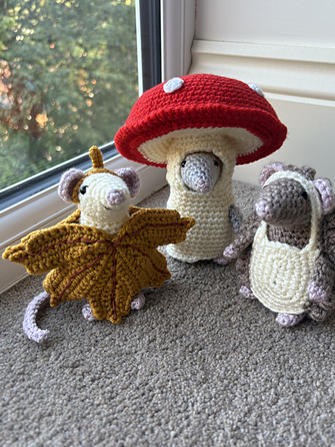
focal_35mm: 29
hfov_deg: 48.1
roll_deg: +0.3
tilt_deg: -29.6
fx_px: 375
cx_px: 179
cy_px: 222
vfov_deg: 61.7
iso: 64
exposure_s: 1/122
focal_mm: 5.96
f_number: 1.6
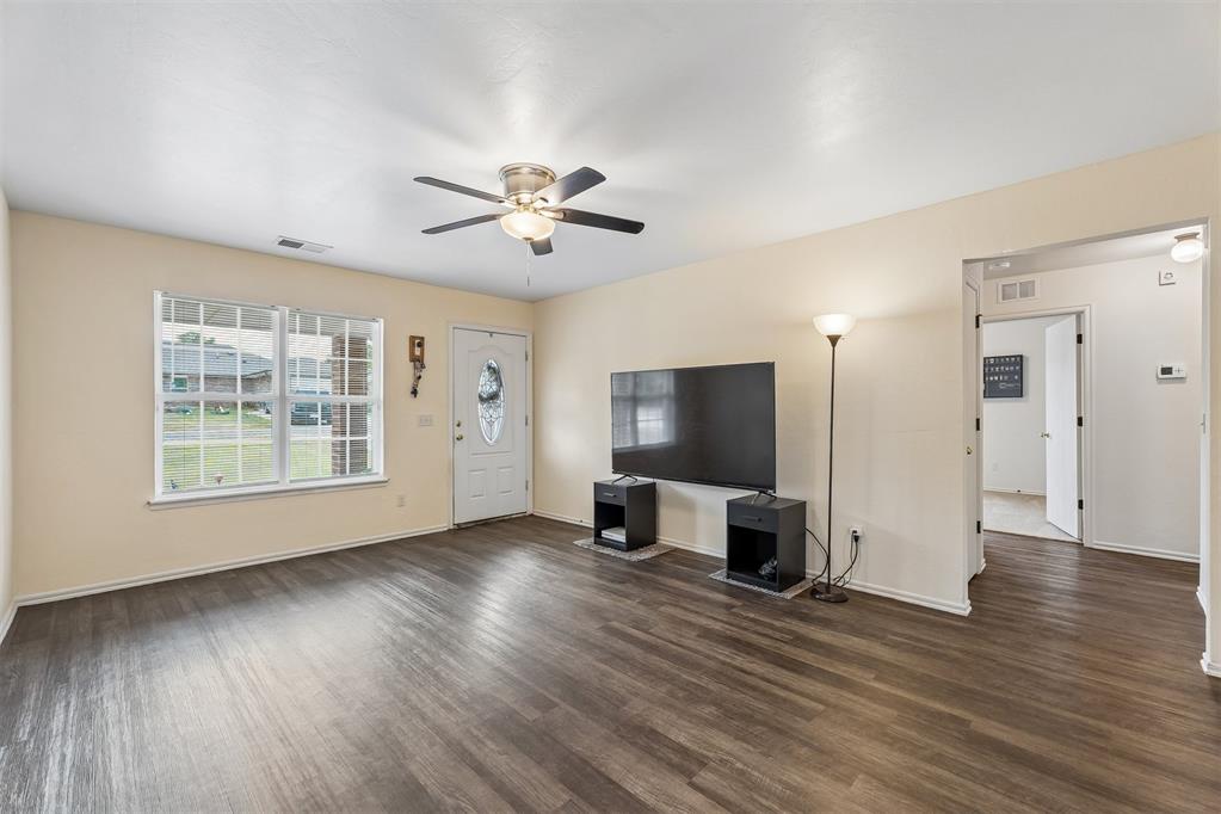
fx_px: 509
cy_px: 407
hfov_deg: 100.4
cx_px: 610
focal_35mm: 15
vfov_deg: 77.3
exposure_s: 1/8
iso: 100
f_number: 6.3
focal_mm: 10
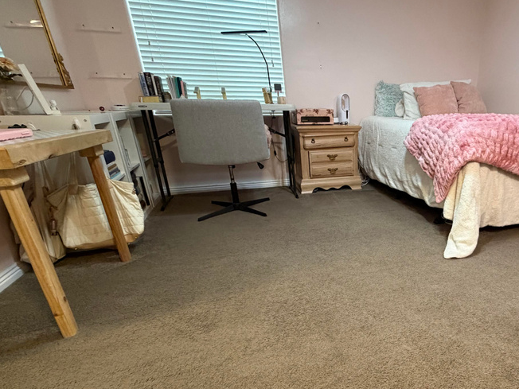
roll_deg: +0.3
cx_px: 376
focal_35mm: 22
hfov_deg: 72.2
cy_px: 237
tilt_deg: -22.3
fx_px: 330
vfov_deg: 60.5
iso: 500
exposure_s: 1/60
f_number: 2.2
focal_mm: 2.22
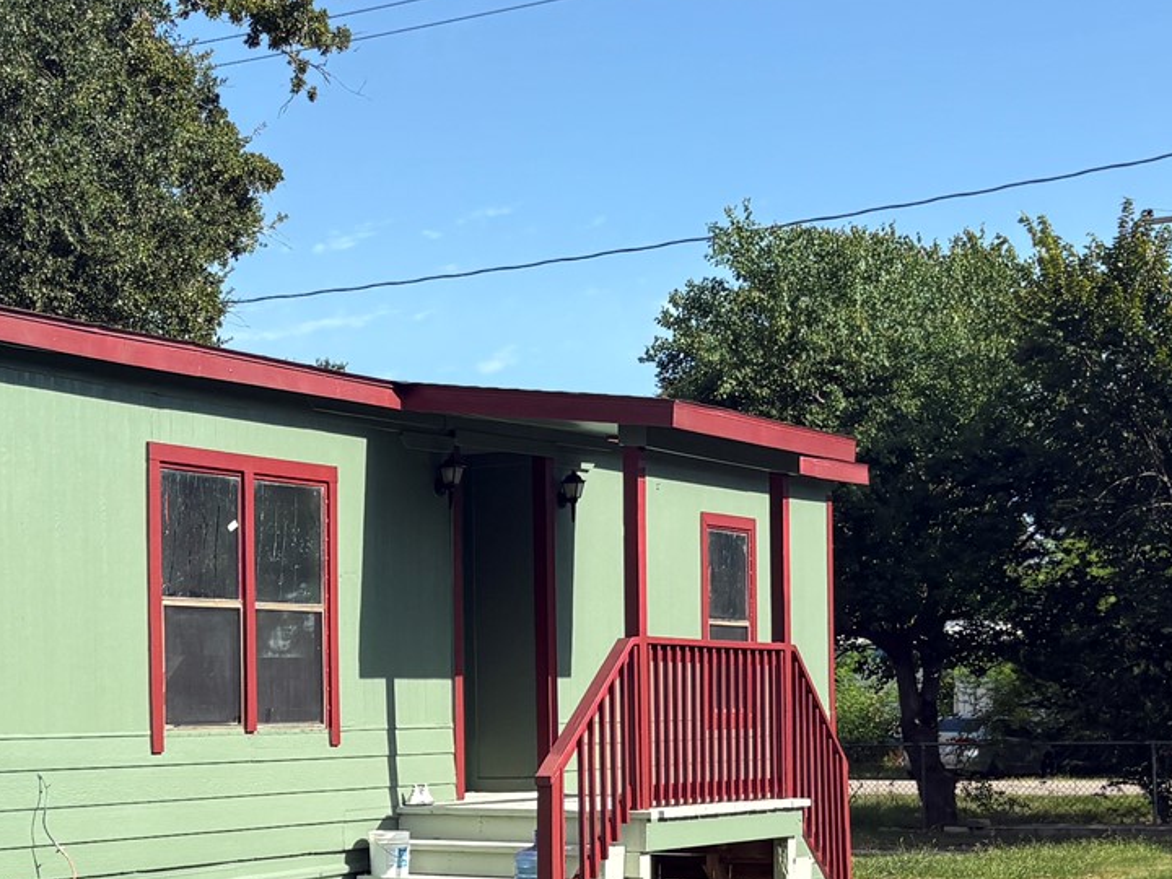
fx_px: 2505
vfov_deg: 19.6
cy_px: 757
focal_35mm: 74
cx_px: 94
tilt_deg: -1.1
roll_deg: +0.0
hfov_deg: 25.4
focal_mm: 5.96
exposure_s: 1/2865
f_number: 1.6
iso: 50
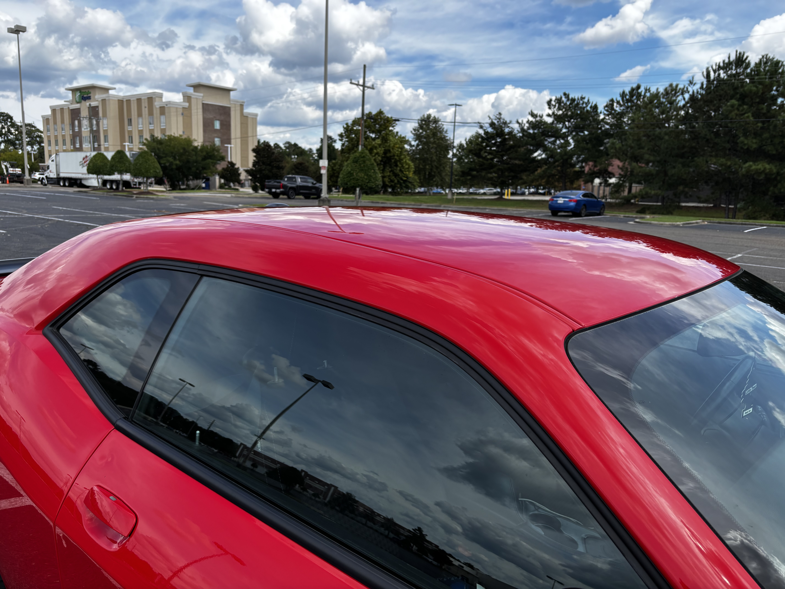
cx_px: 392
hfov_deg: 67.3
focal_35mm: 26
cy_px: 294
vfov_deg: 53.1
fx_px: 590
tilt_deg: -10.3
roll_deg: -1.4
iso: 50
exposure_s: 1/1845
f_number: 1.6
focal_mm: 5.96
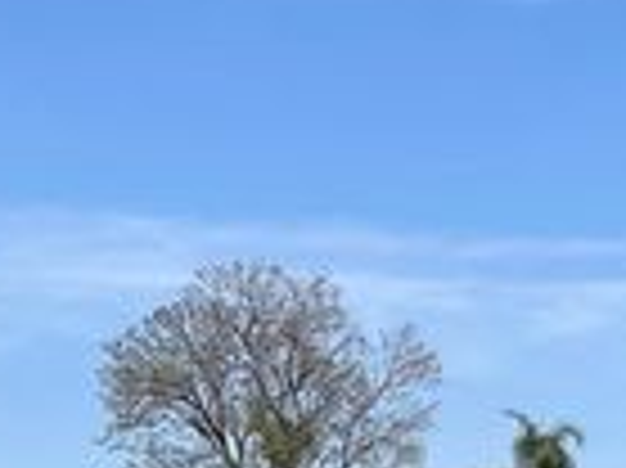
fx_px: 2078
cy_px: 508
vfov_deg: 12.6
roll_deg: -0.5
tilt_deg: +7.3
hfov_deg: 16.9
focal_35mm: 115
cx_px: 585
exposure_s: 1/3922
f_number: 1.6
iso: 32
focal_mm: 5.1
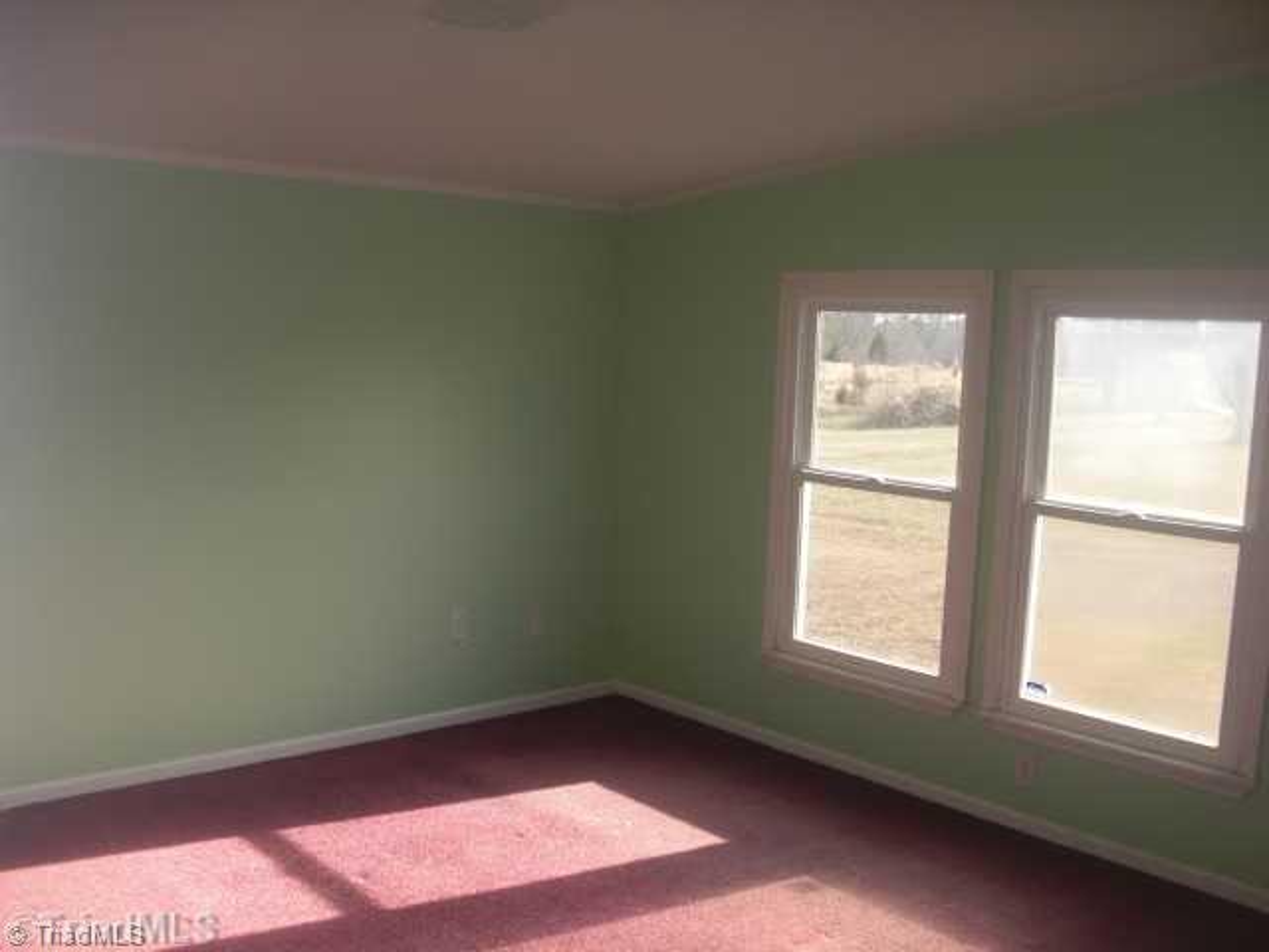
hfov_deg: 51.4
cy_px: 476
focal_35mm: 36
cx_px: 634
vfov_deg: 39.7
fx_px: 1320
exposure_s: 1/80
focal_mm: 6.3
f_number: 2.8
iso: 50
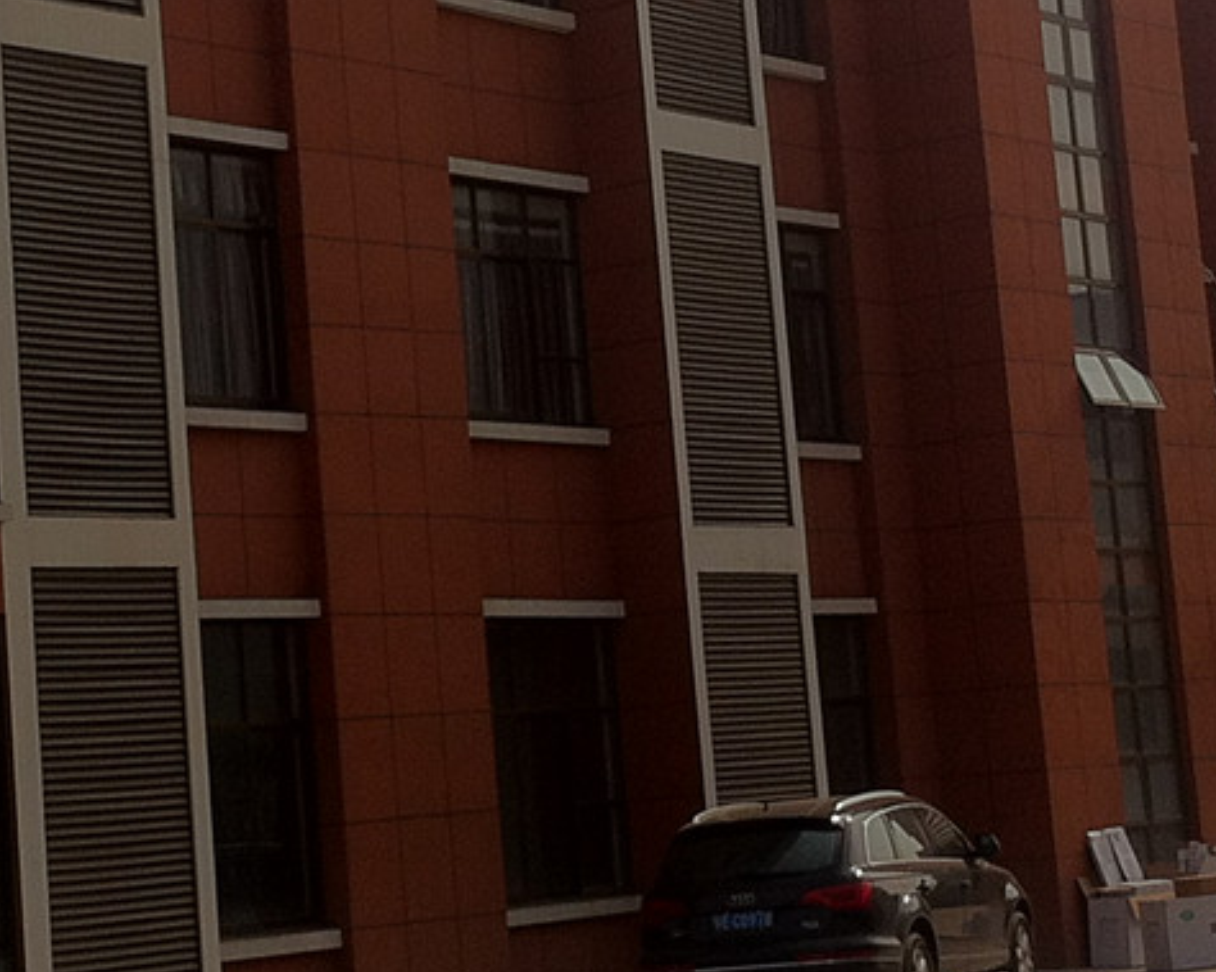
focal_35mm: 108
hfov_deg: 17.8
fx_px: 3886
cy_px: 246
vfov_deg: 14.2
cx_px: 505
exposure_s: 1/1312
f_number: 2.8
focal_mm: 3.85
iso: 80
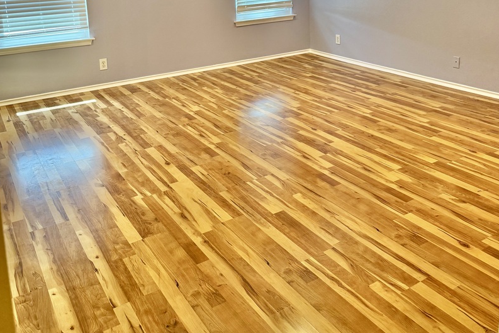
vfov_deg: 36.6
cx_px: 247
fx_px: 471
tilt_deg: -8.6
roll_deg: +1.5
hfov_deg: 55.8
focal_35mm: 34
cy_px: 38
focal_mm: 6.76
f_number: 1.78
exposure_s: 1/120
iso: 250
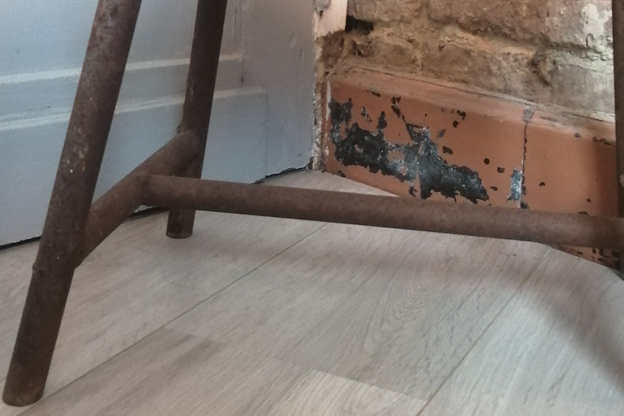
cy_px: 135
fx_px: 884
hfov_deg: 38.6
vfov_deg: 26.3
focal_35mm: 51
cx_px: 399
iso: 640
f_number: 1.8
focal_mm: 3.46
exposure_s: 1/20
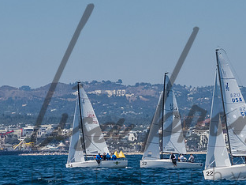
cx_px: 156
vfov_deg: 4.0
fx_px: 2615
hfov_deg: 5.4
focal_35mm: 368
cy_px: 97
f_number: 14
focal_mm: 102
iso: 640
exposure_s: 1/1600
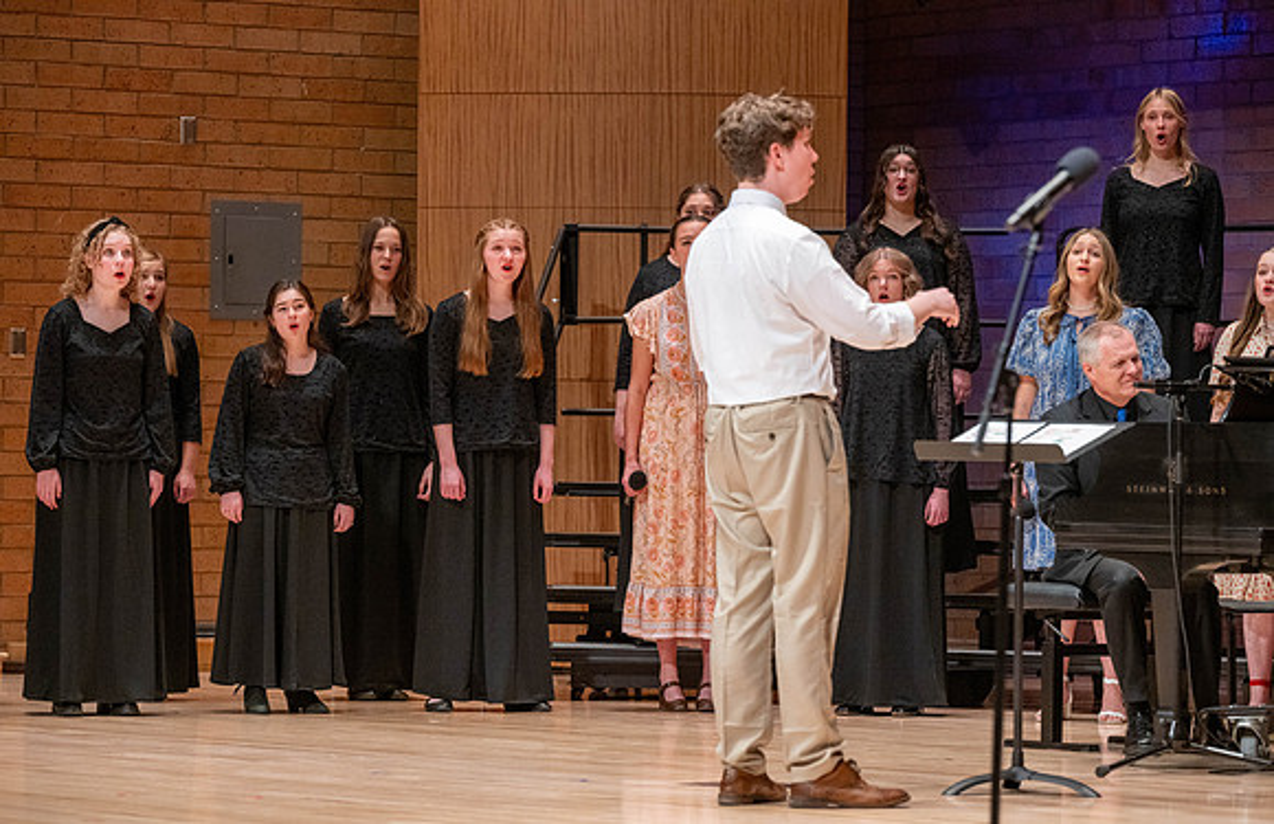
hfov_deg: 15.2
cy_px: 425
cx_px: 637
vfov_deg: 9.9
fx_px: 4778
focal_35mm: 136
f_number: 4.5
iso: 2500
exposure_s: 1/320
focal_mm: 135
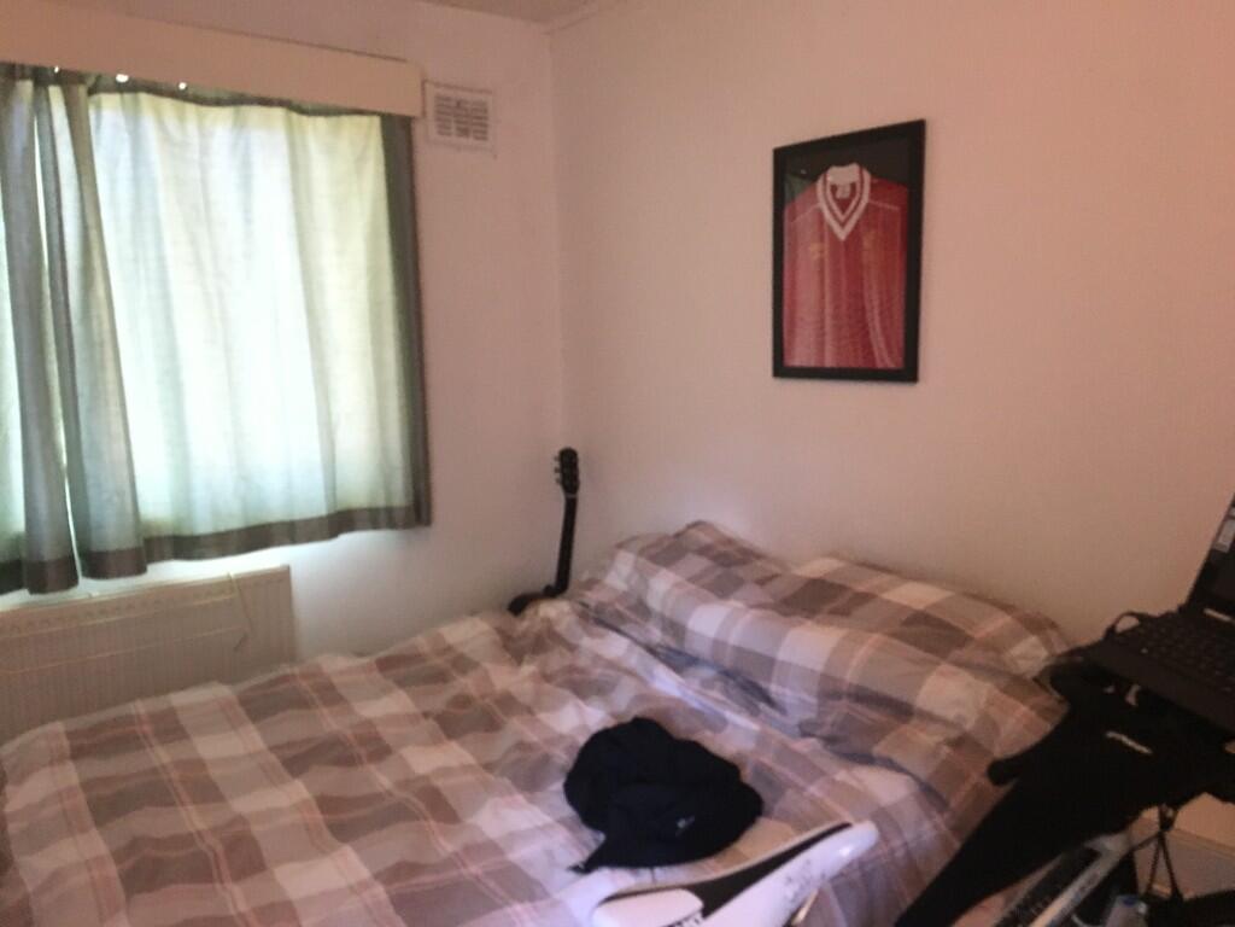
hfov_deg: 61.7
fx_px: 1035
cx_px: 618
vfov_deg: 48.2
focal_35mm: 29
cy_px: 464
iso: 200
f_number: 2.2
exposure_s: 1/20
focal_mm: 4.15
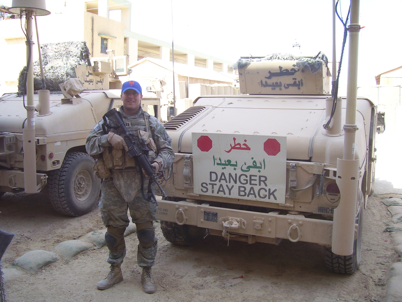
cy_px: 151
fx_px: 395
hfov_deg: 54.0
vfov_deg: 41.8
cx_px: 201
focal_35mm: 34
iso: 80
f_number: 2.7
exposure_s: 1/350
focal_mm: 5.6
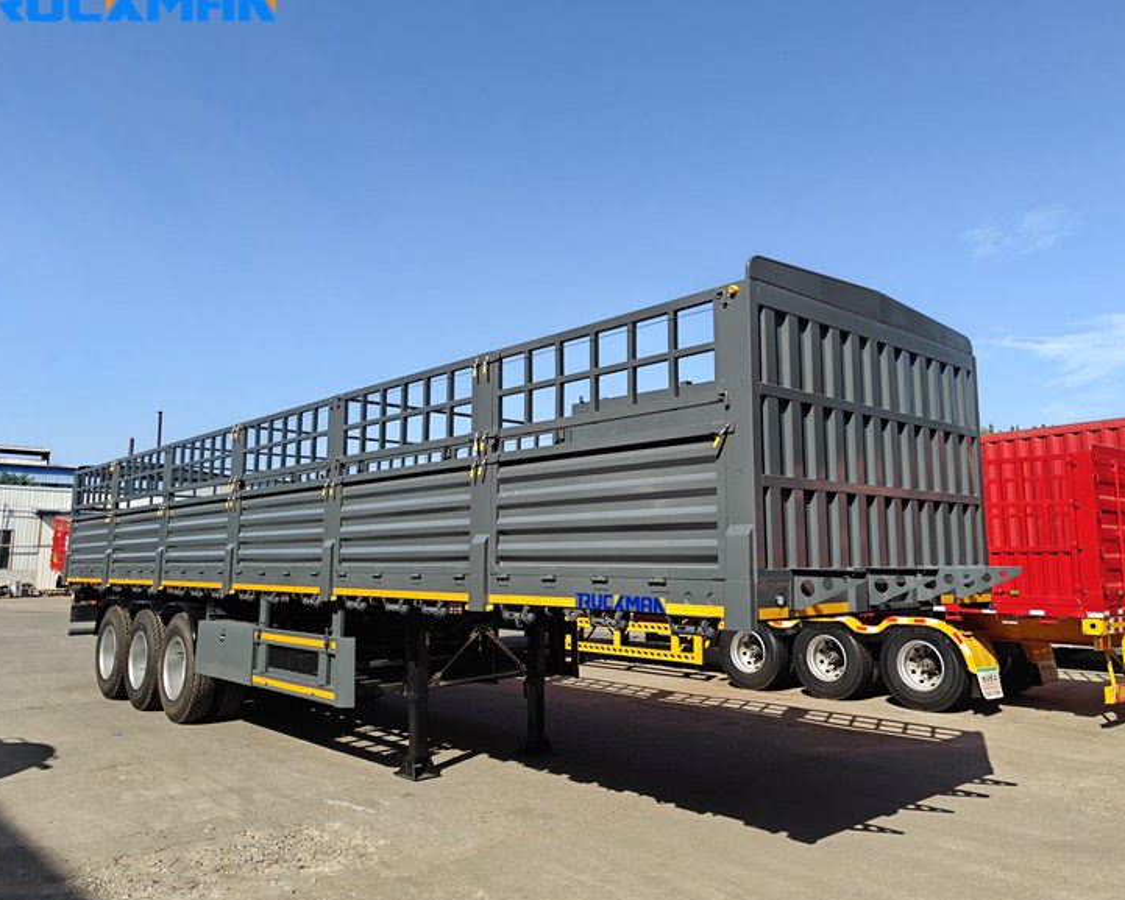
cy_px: 443
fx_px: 866
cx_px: 590
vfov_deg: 54.9
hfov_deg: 66.0
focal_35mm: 26
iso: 50
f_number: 1.8
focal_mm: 5.59
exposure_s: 1/2008
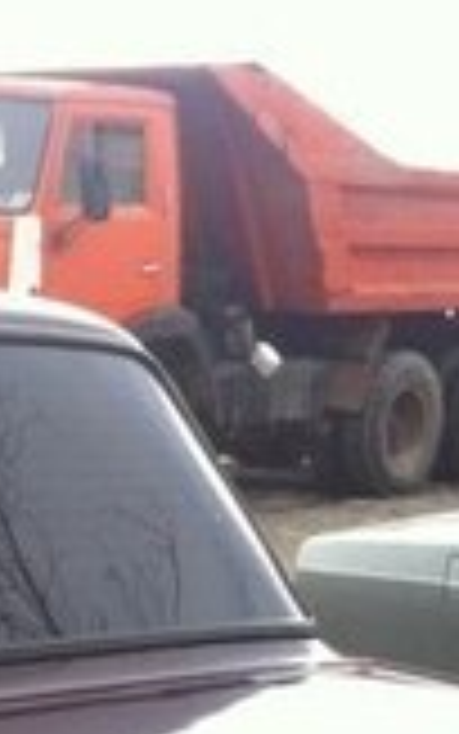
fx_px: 2260
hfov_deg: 11.5
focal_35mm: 113
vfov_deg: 17.1
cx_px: 4
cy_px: 1013
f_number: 2.8
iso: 80
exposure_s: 1/230
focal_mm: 3.85
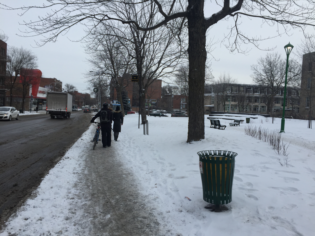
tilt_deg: -5.2
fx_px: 264
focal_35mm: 29
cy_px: 118
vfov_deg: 48.2
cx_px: 158
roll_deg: -1.3
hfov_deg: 61.7
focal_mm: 4.15
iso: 32
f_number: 2.2
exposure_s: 1/1412
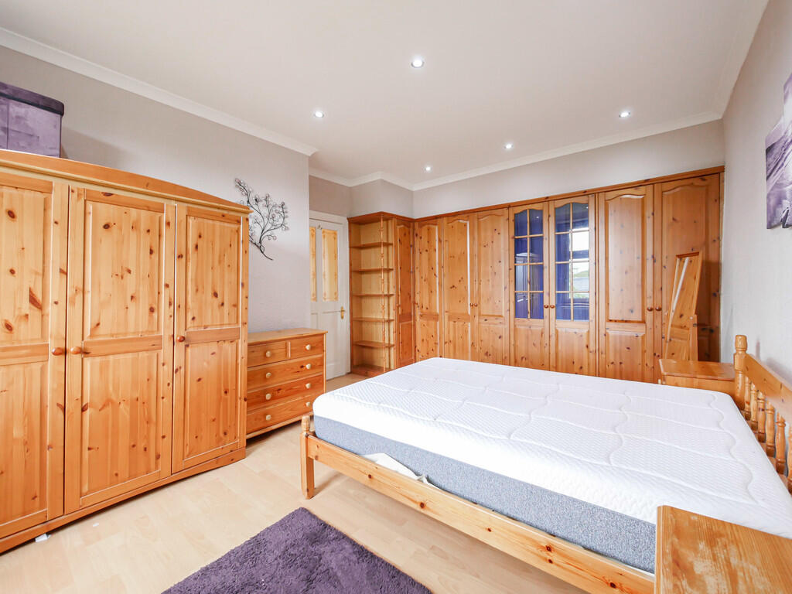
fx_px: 320
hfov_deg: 102.1
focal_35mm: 14
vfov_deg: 85.7
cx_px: 396
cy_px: 297
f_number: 4
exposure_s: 1/60
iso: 1250
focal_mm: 7
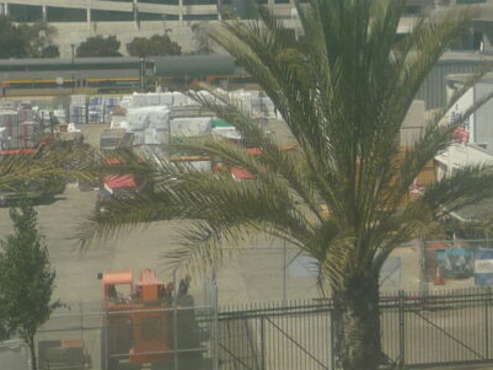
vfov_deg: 16.2
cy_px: 25
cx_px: 385
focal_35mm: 90
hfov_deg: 21.5
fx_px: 1282
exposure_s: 1/400
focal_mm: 4.7
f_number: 2.9
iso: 100
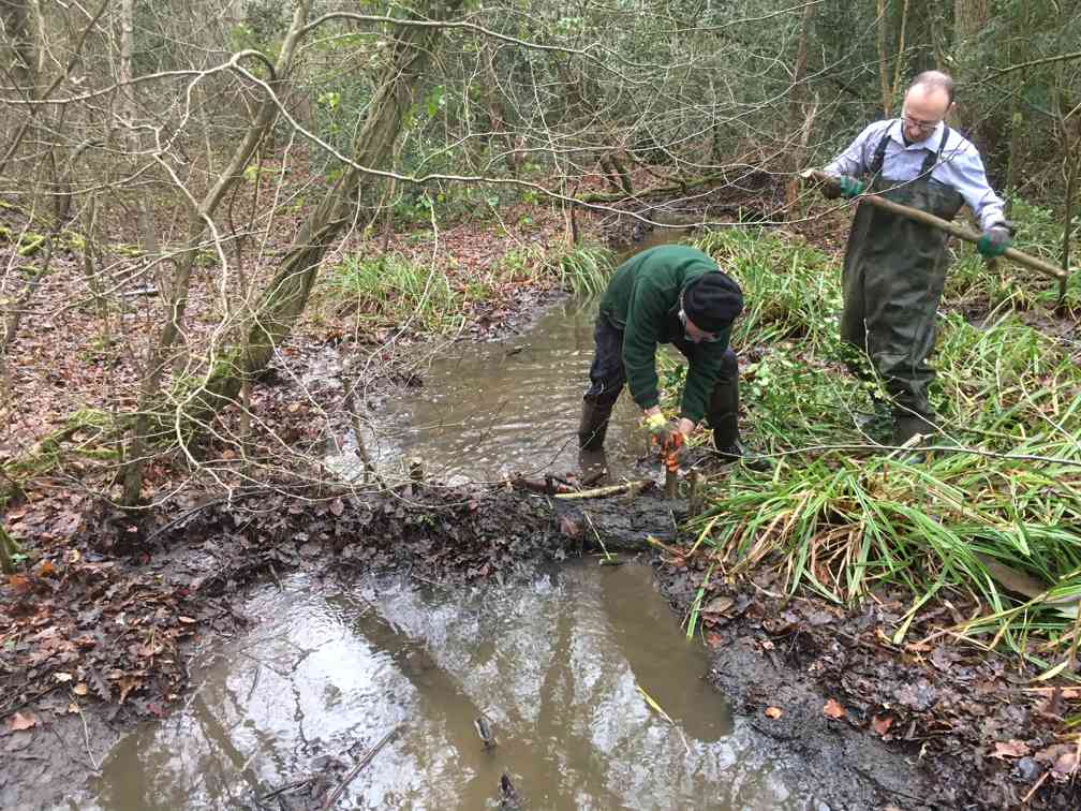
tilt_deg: -16.2
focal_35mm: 29
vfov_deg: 48.2
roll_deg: +3.0
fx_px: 906
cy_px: 406
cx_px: 540
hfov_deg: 61.7
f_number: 2.2
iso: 80
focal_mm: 4.15
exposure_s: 1/17
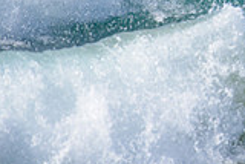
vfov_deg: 0.8
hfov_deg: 1.1
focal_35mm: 1815
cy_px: -97
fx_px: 12363
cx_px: 381
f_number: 5.6
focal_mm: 500
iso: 160
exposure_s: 1/2000
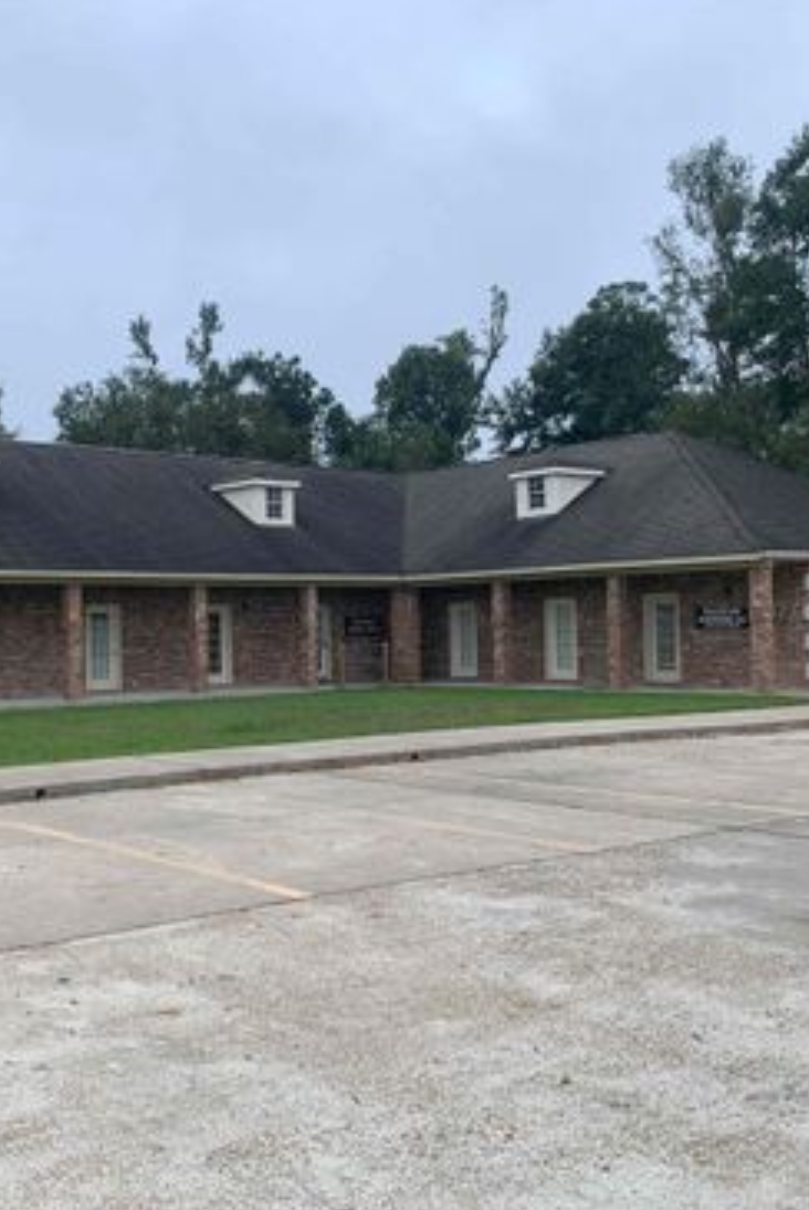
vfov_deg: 51.8
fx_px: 1245
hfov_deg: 35.5
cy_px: 612
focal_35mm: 37
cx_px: 245
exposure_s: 1/894
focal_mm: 4.25
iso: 25
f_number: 1.8
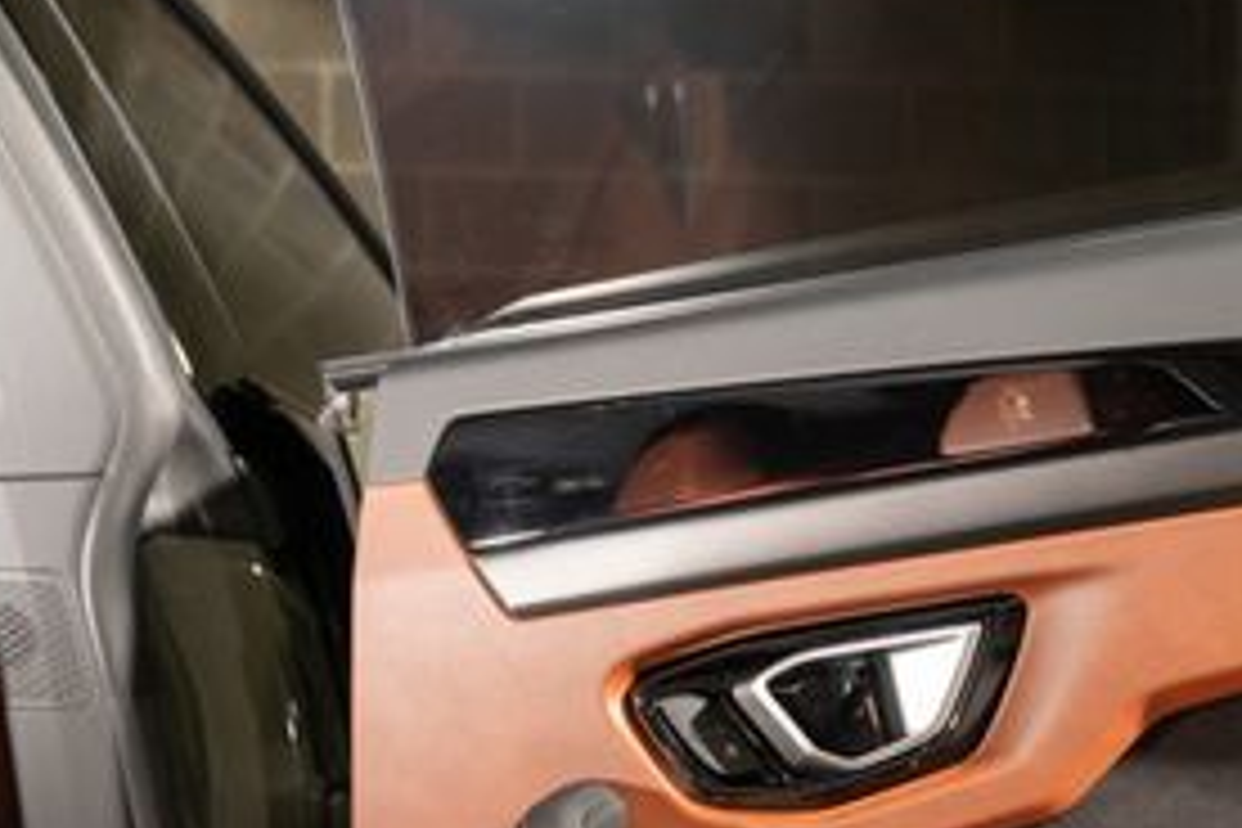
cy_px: 902
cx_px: 1035
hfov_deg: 30.1
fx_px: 2242
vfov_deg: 20.0
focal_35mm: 65
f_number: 3.5
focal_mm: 28
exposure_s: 1/50
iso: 400
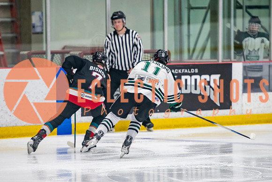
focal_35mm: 276
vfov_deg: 5.0
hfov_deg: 7.5
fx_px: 2087
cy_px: 91
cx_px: 129
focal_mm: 185
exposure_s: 1/640
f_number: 3.2
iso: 2000
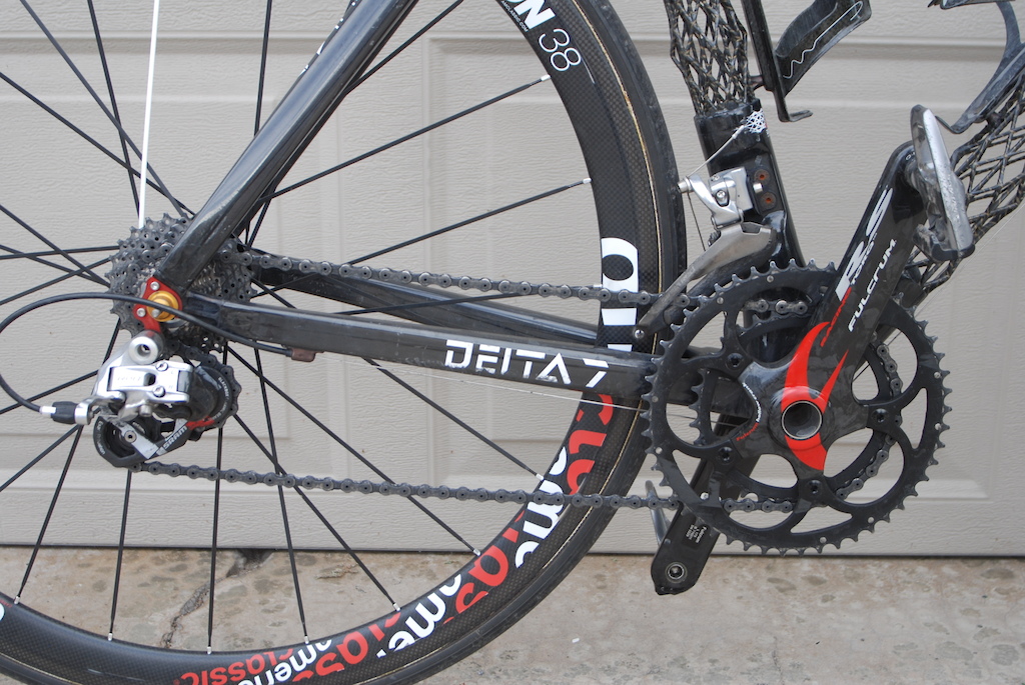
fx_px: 1496
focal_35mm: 52
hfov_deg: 37.8
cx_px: 512
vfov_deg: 25.8
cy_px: 342
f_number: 4.5
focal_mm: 35
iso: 200
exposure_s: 1/80
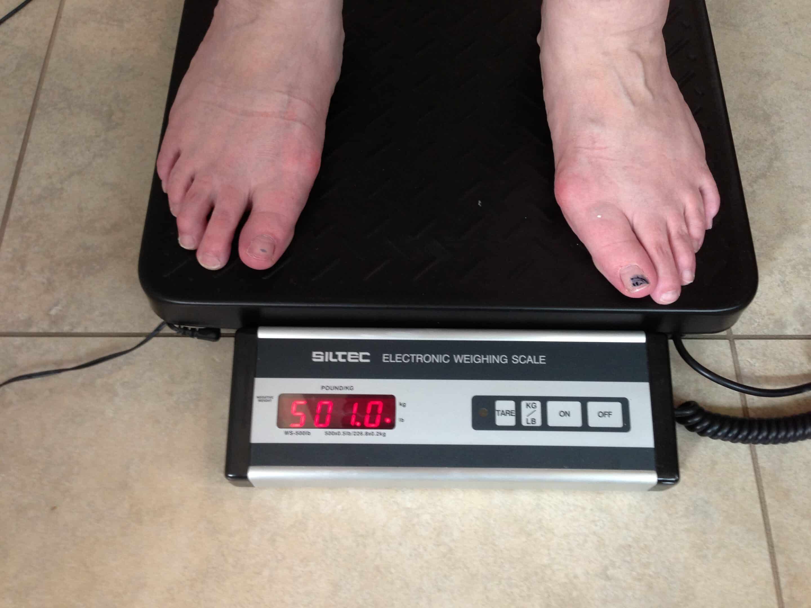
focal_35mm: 33
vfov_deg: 42.9
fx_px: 773
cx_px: 406
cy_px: 304
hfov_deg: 55.4
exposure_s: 1/20
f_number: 2.4
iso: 125
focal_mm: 4.13
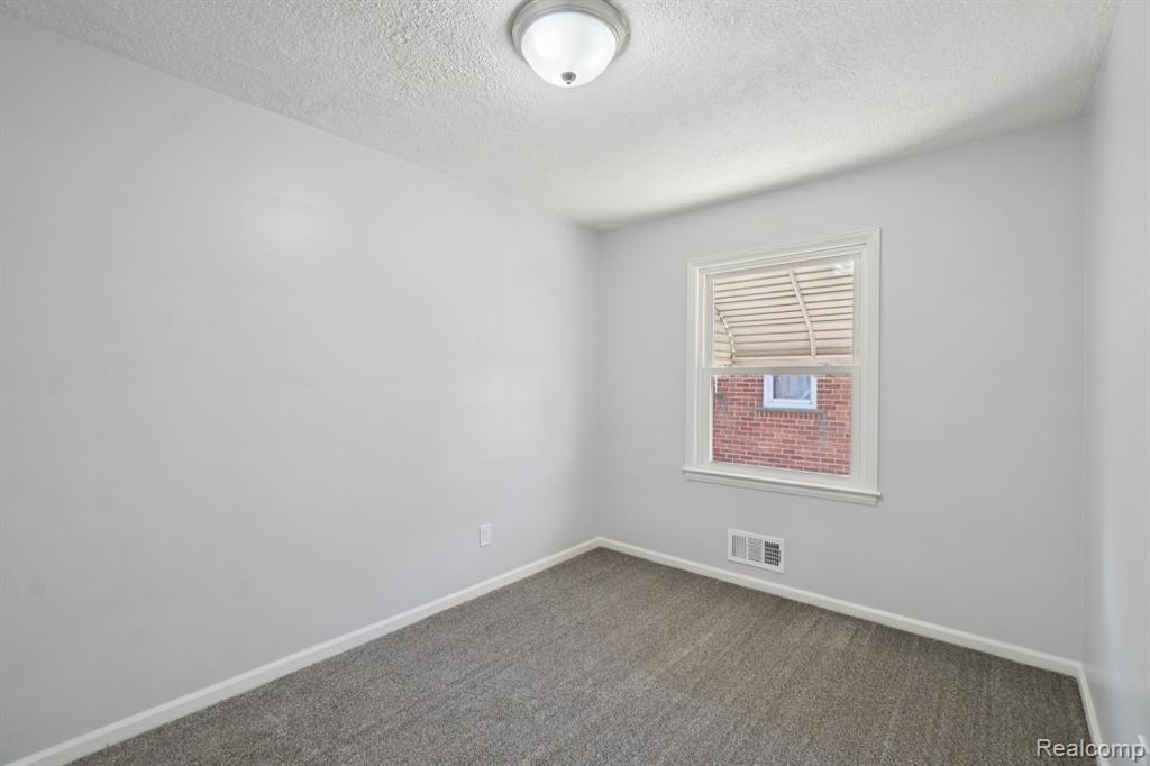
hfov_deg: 100.4
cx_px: 575
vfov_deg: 77.3
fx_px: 479
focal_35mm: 15
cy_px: 383
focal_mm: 10
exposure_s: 1/20
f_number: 8
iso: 400
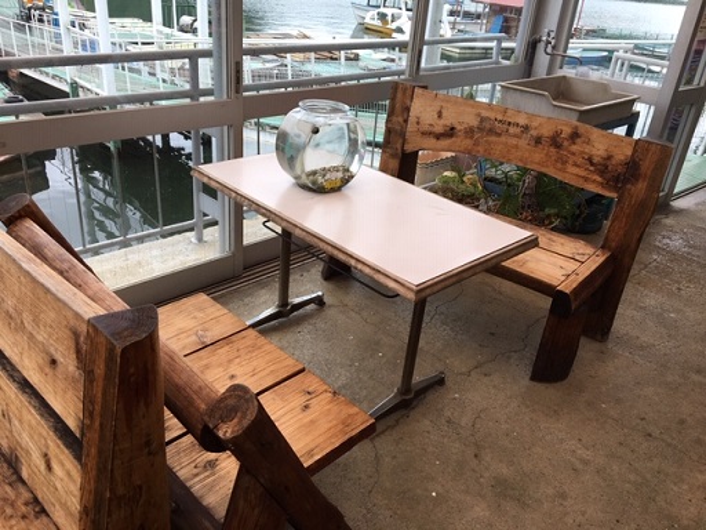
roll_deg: -5.6
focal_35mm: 29
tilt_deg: -26.4
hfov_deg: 61.7
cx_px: 353
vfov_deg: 48.2
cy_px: 265
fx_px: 591
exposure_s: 1/127
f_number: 2.2
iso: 25
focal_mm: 4.15
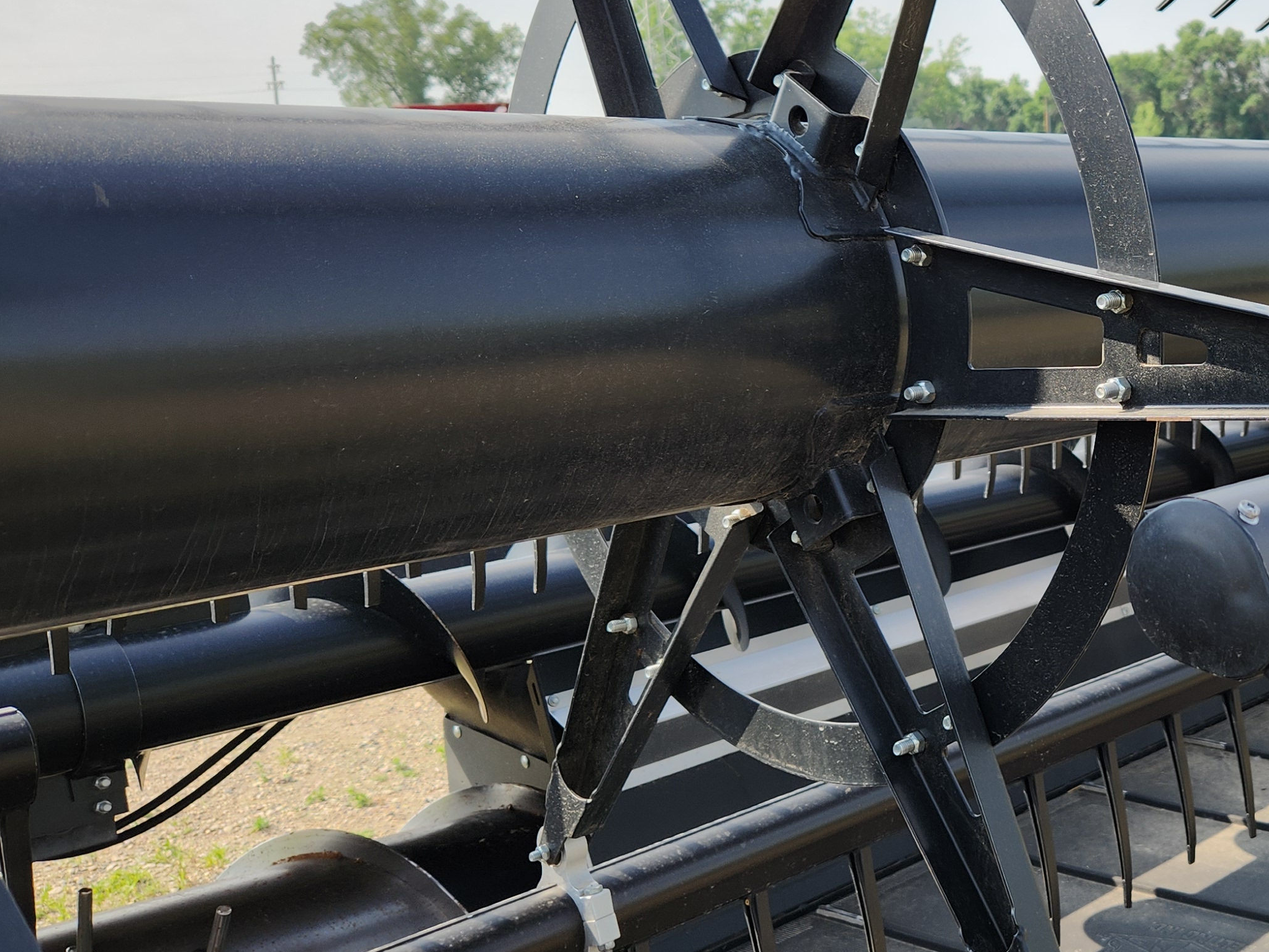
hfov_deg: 38.9
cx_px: 1160
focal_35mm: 45
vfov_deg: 32.2
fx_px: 1650
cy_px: 430
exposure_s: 1/829
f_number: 1.8
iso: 20
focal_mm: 5.4
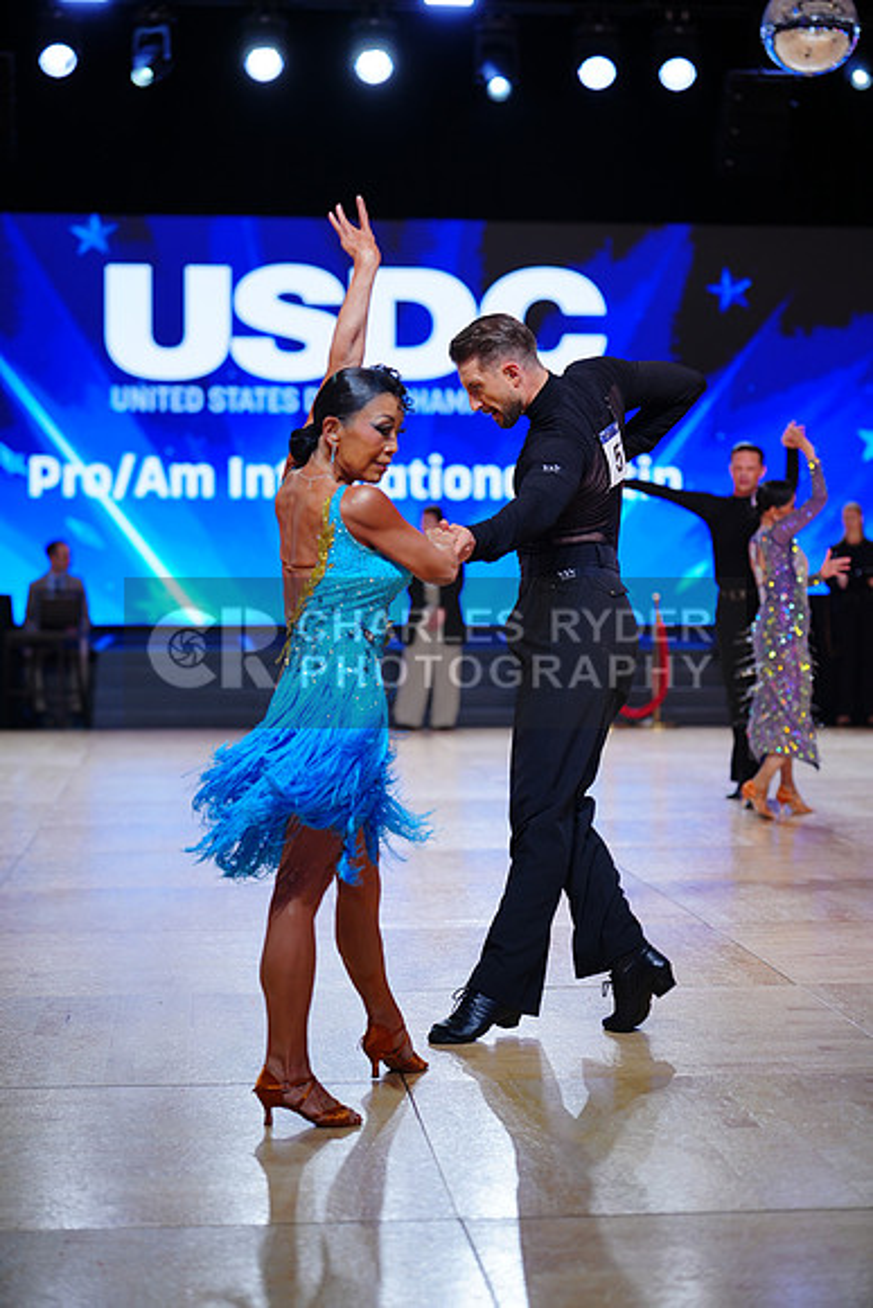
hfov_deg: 20.6
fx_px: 2399
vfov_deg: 30.5
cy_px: 654
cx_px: 436
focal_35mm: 66
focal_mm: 66
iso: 200
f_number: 2
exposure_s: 1/500
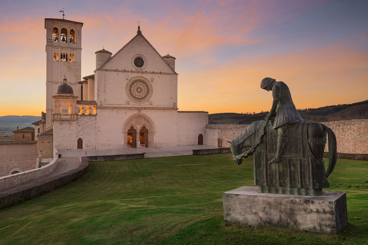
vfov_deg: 42.3
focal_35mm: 31
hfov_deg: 60.3
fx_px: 317
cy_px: 122
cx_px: 184
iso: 64
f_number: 11
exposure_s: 10
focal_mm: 31
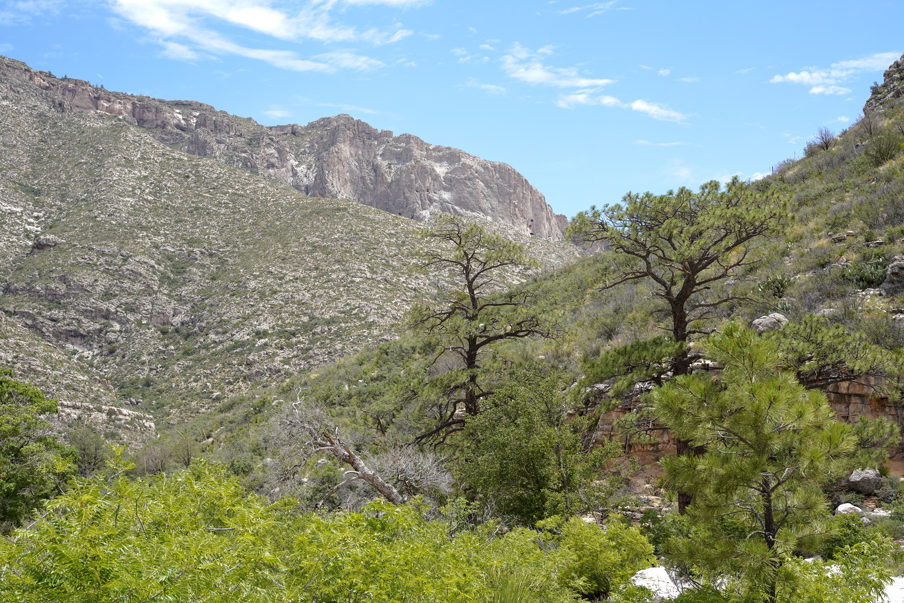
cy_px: 302
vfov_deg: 25.5
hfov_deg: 37.5
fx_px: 1331
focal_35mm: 53
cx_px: 452
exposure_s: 1/100
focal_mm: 53
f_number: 13
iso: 100
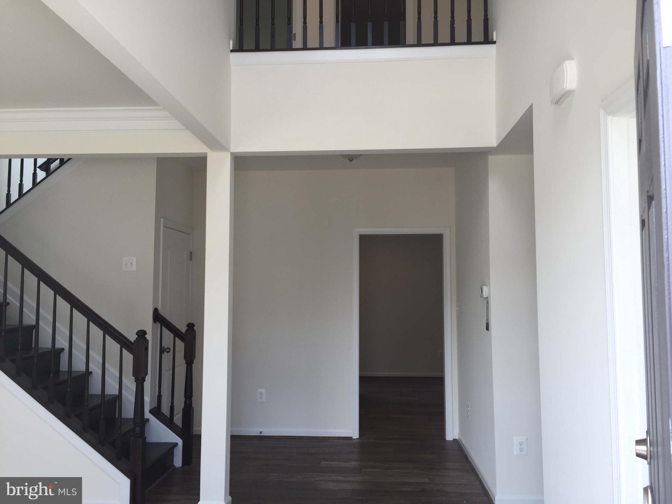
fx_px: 563
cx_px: 336
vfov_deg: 48.2
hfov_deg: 61.7
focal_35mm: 29
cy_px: 252
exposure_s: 1/120
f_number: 2.2
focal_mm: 4.15
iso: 40
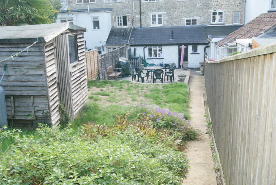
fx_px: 276
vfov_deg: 37.0
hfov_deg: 53.1
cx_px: 138
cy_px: 92
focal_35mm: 36
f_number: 10
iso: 400
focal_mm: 24
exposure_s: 1/160
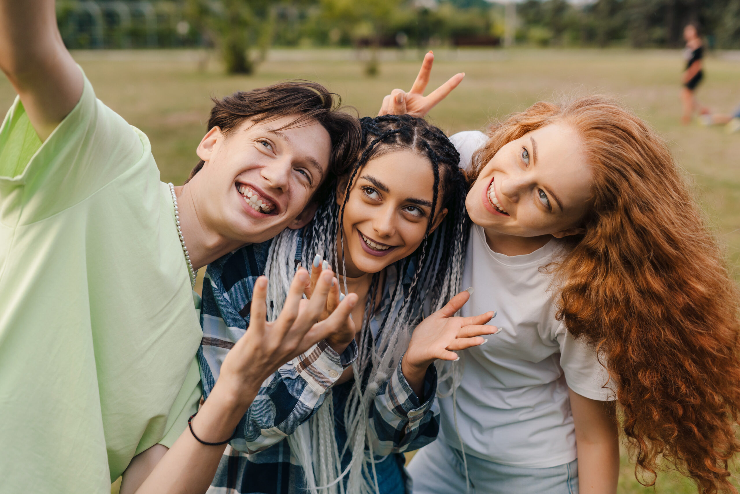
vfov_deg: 27.0
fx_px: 1028
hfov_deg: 39.6
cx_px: 370
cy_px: 247
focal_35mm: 50
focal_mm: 50
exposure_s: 1/500
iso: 250
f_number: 2.8
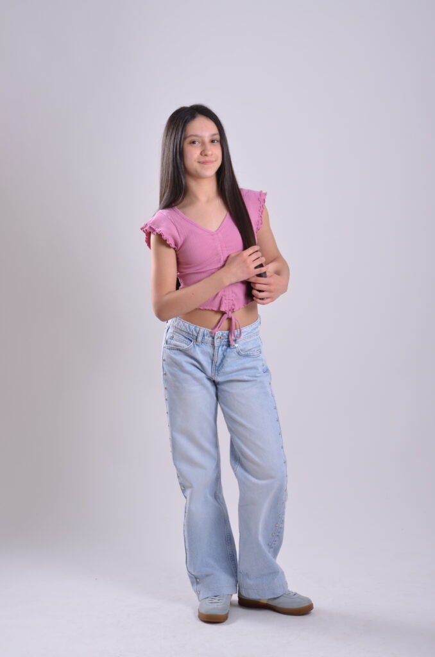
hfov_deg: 16.5
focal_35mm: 82
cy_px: 328
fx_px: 1502
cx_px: 218
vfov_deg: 24.7
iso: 200
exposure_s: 1/160
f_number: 10
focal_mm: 55
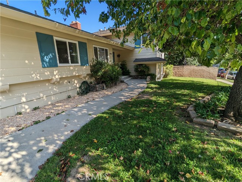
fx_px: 112
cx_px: 121
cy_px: 91
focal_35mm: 16
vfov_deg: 78.1
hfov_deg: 94.5
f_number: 2.2
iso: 50
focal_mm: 2.35
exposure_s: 1/822
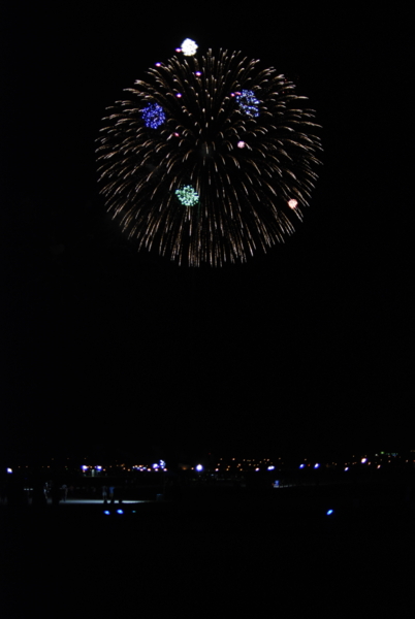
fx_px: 905
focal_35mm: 52
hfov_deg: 25.8
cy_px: 310
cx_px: 208
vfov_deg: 37.8
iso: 500
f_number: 2
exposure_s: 1/60
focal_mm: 35
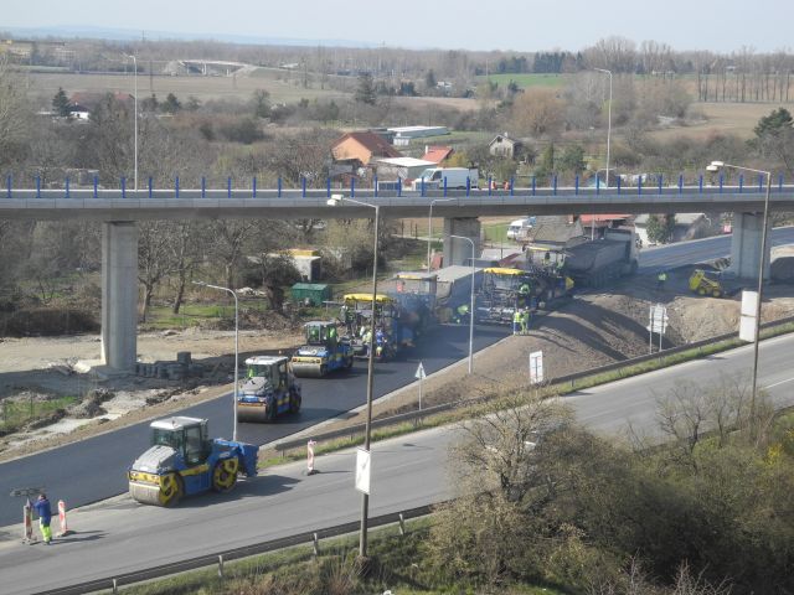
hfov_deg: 23.0
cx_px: 397
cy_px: 298
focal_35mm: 85
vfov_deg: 17.4
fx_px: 1950
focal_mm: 18.1
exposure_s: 1/345
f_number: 4
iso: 100
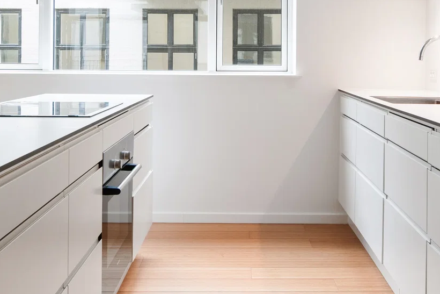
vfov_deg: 31.5
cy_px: 46
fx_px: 501
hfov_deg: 47.3
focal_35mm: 41
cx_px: 239
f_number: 10
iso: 200
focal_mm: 14
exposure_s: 1
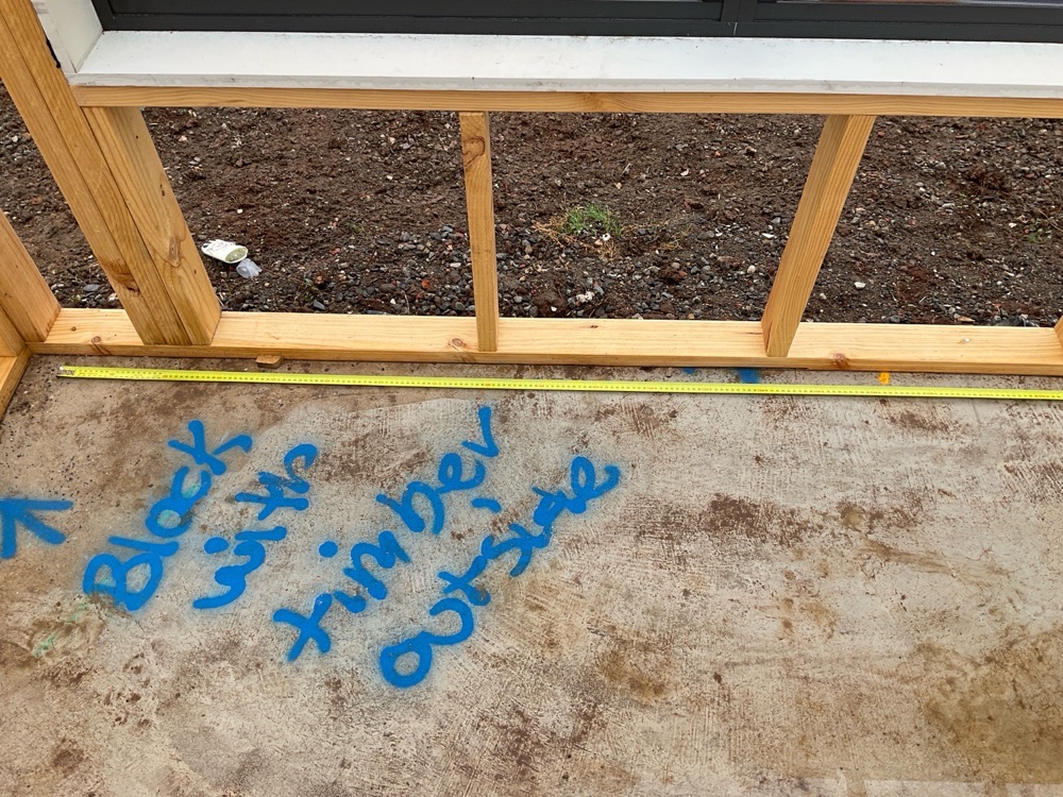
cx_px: 532
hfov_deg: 61.7
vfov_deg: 48.2
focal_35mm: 29
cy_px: 398
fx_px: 891
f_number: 1.8
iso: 16
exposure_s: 1/331
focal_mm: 3
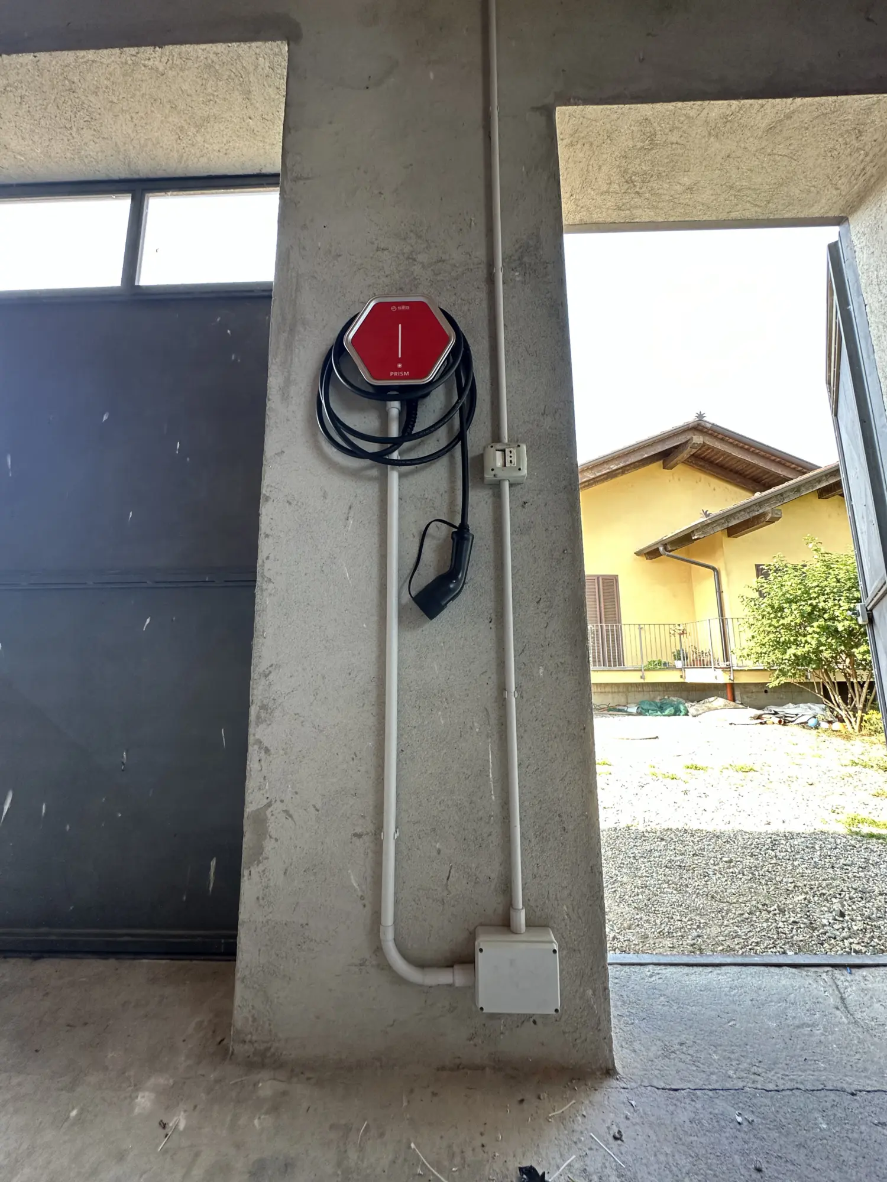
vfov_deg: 102.1
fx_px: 478
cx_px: 444
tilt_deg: +10.7
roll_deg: +0.2
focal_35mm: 14
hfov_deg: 85.7
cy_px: 591
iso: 125
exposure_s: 1/99
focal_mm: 2.22
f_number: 2.2
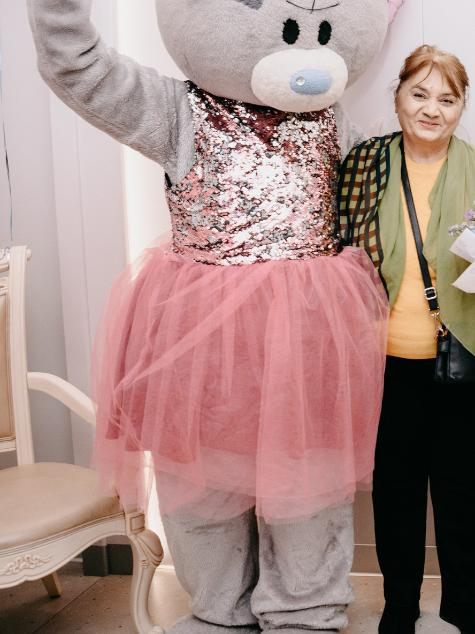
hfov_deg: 23.2
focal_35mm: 54
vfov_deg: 35.3
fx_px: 988
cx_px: 654
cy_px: 226
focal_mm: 24
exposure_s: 1/160
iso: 320
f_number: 4
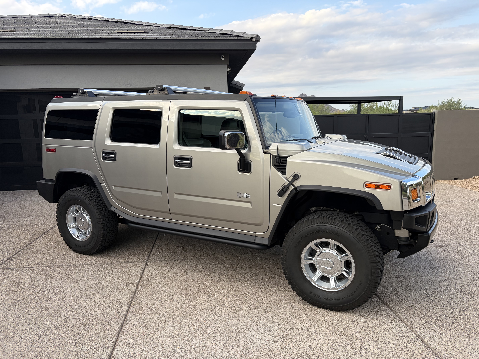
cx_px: 240
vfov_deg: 53.1
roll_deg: +0.7
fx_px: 360
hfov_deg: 67.3
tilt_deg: -9.0
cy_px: 180
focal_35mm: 26
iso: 50
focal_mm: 5.96
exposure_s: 1/629
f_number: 1.6
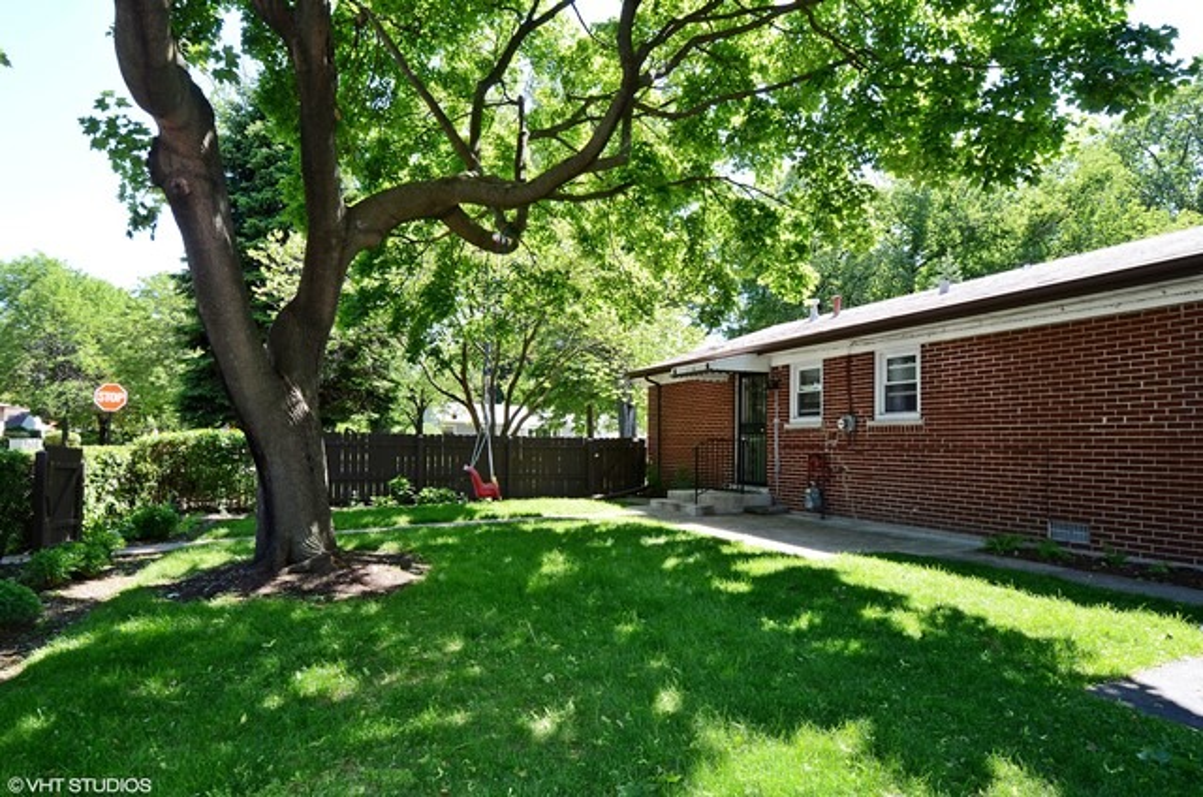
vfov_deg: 67.2
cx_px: 602
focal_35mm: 18
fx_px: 600
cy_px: 398
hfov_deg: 90.1
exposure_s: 1/50
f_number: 9
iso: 200
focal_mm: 12
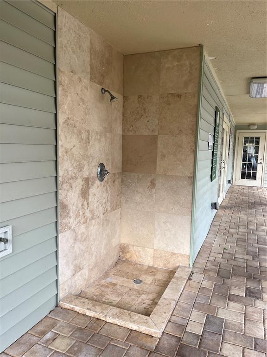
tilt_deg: -8.0
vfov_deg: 67.3
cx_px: 134
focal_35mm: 26
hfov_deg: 53.1
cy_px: 178
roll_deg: -1.8
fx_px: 267
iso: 50
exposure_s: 1/400
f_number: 1.6
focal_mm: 5.1
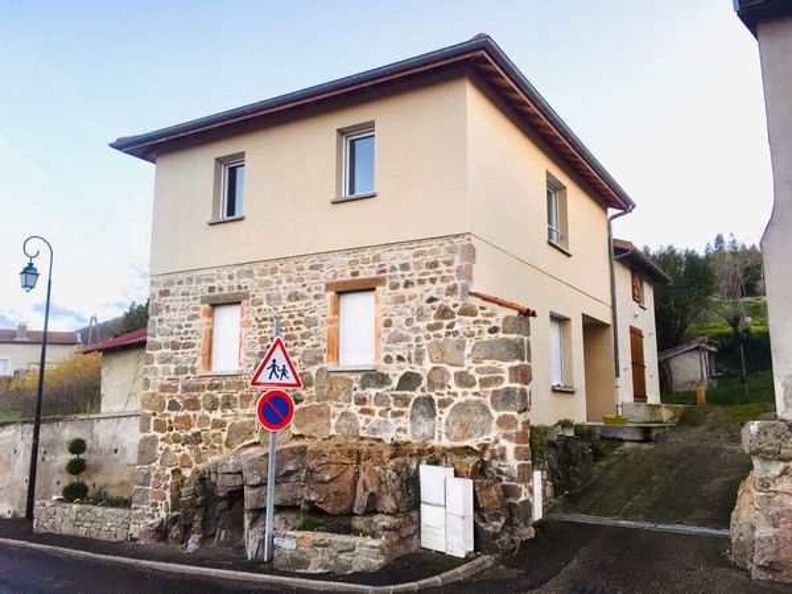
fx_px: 664
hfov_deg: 61.7
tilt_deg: +9.5
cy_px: 297
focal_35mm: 29
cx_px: 396
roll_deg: -1.0
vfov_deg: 48.2
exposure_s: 1/100
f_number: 2.2
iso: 32
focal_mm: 4.15
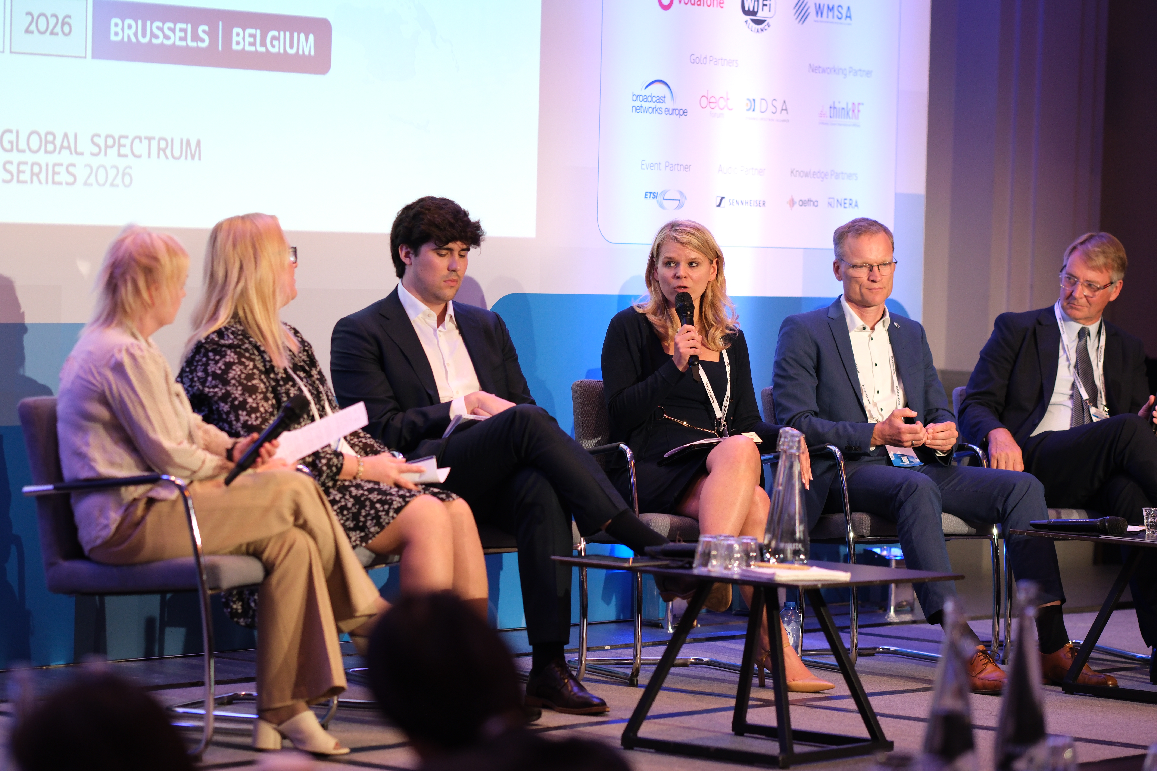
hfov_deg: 15.2
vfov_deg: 10.2
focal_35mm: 135
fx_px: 4338
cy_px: 386
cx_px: 578
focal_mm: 90
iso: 800
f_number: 2
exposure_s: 1/125
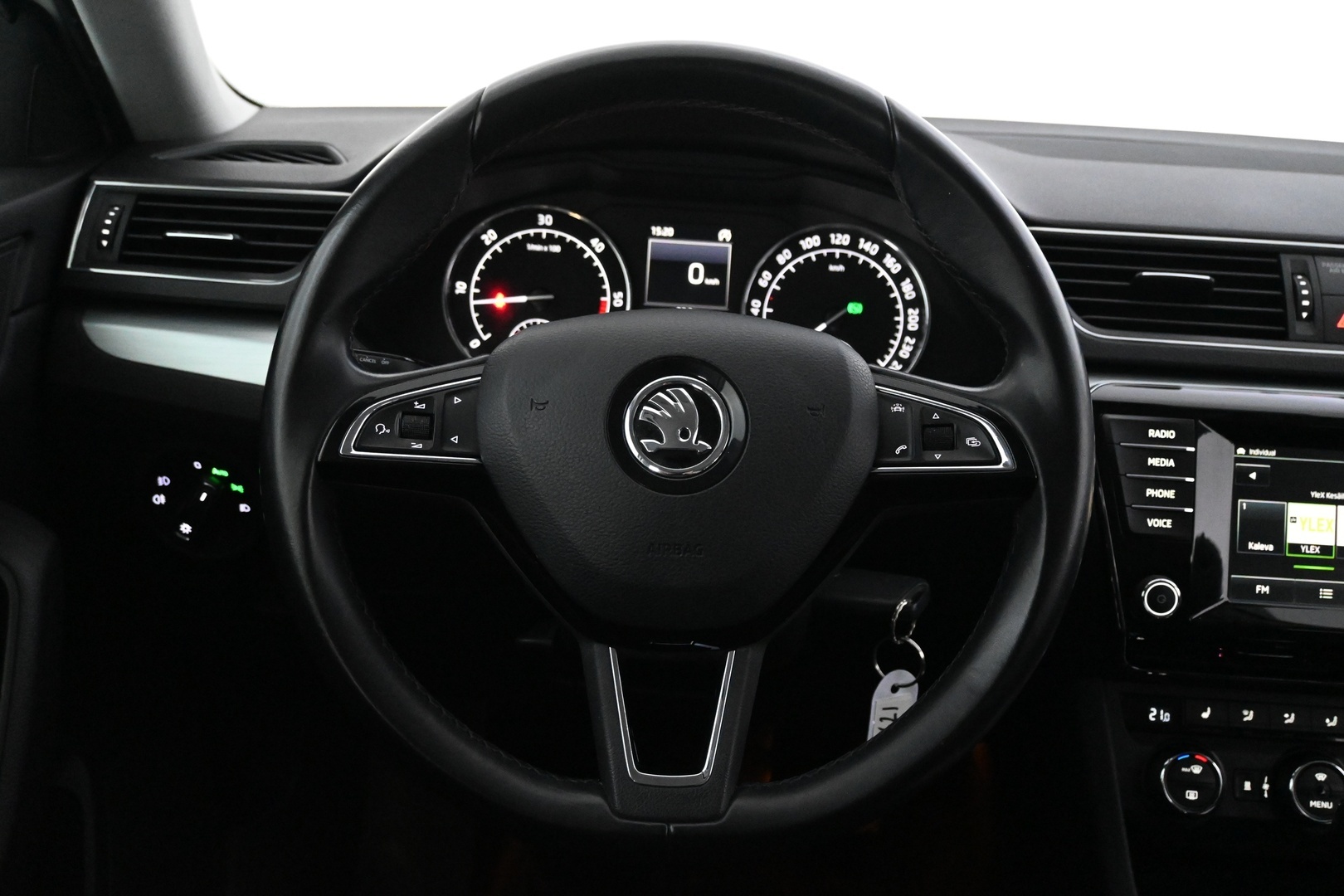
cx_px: 672
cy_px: 448
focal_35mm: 37
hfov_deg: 52.2
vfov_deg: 36.2
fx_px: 1372
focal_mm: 24.5
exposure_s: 1/40
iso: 6400
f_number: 4.2
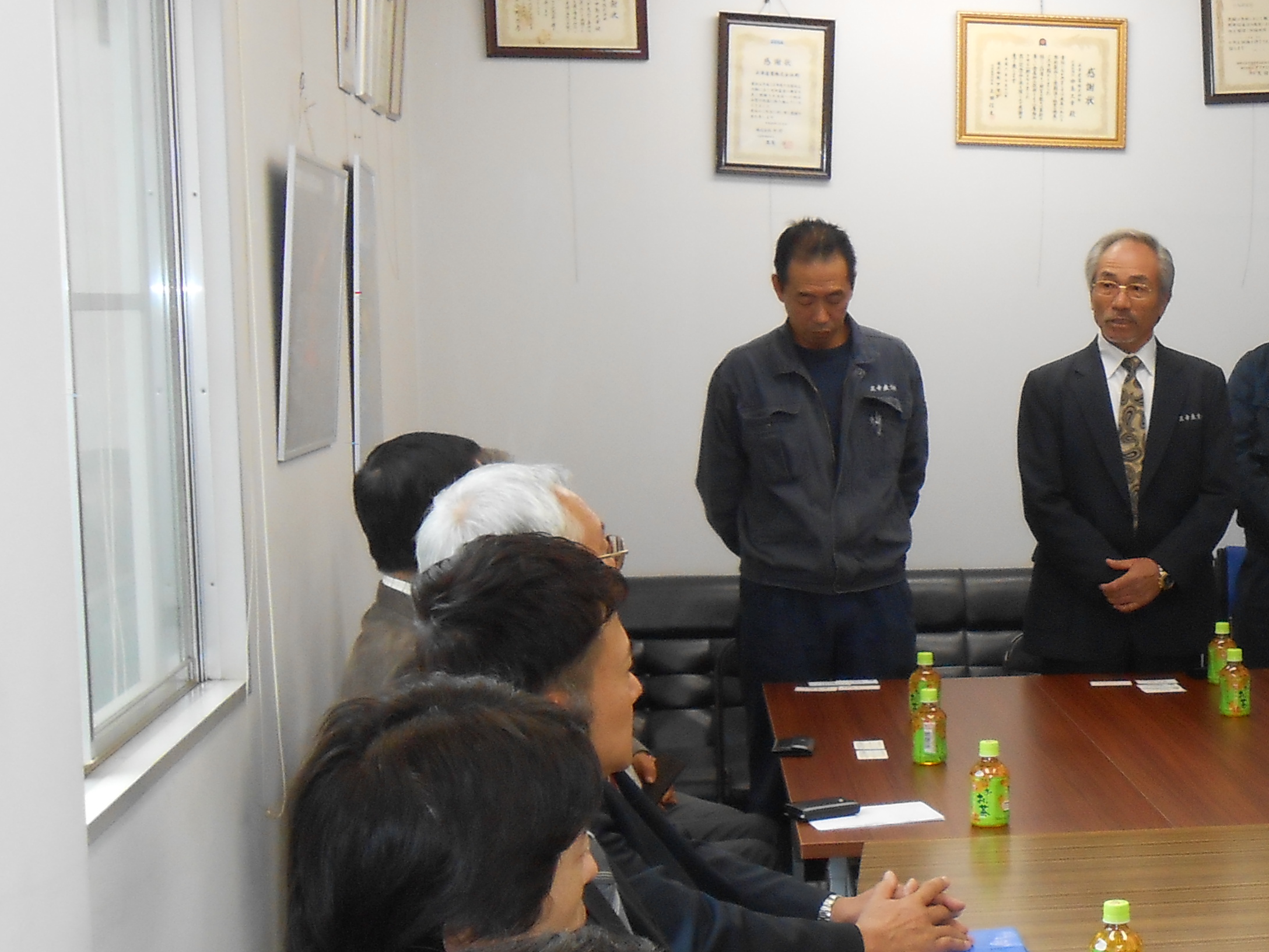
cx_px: 1282
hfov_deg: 25.6
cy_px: 631
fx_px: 2639
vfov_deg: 20.4
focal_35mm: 72
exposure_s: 1/30
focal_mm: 6
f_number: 3.9
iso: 200
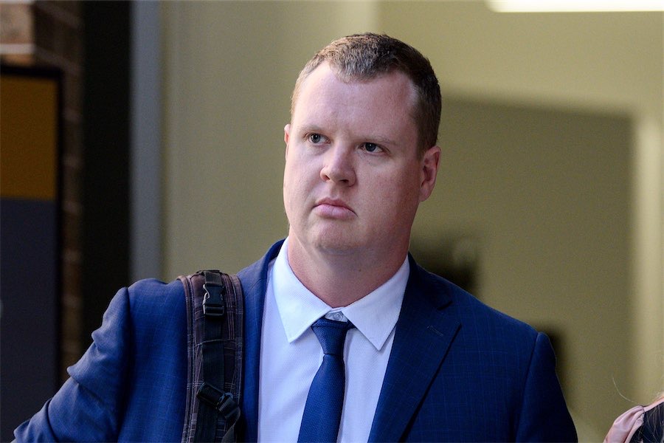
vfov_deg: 11.4
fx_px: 2213
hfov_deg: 17.1
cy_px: 222
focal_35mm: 120
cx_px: 332
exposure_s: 1/640
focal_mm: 120
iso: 2500
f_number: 3.2
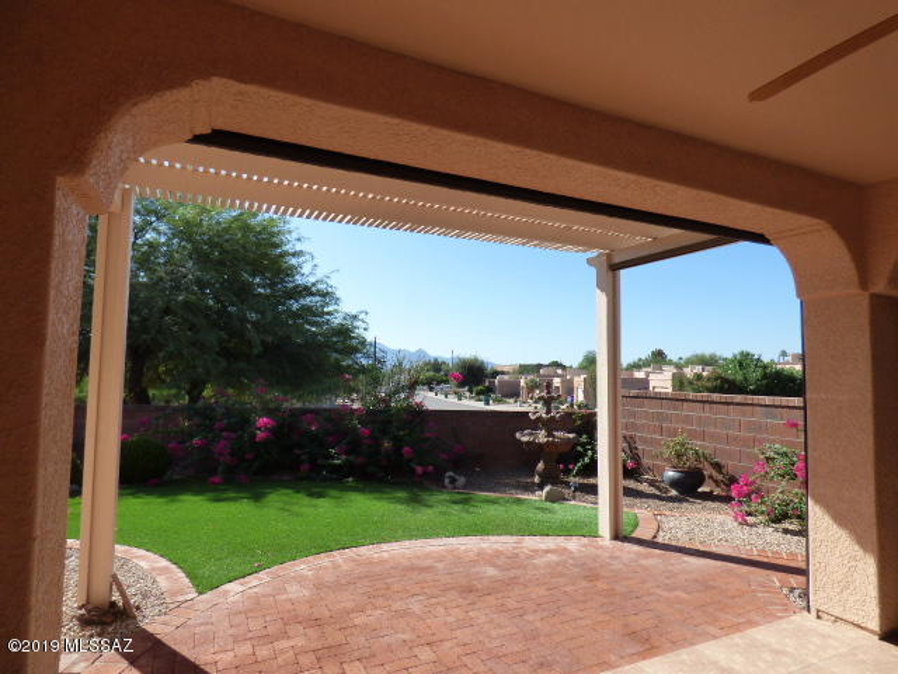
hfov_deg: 81.7
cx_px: 449
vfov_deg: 66.0
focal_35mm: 20
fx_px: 519
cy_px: 337
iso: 160
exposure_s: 1/1600
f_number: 2.8
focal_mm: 3.58
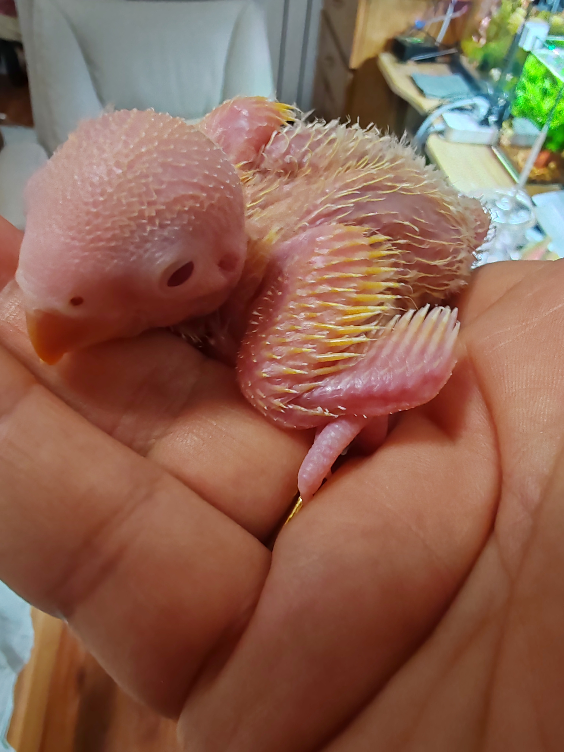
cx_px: 282
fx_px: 565
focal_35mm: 26
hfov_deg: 53.1
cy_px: 376
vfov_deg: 67.3
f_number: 2.2
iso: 500
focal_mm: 1.96
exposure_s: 1/25
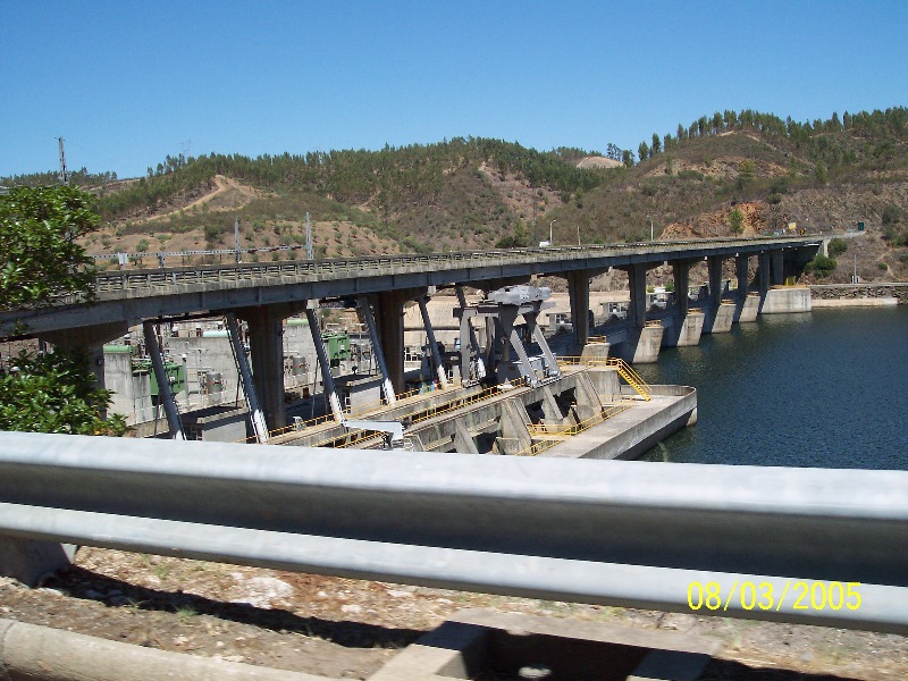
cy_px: 340
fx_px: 997
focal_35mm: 38
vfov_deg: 37.7
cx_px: 454
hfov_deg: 49.0
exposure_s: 1/700
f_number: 4.8
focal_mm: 8
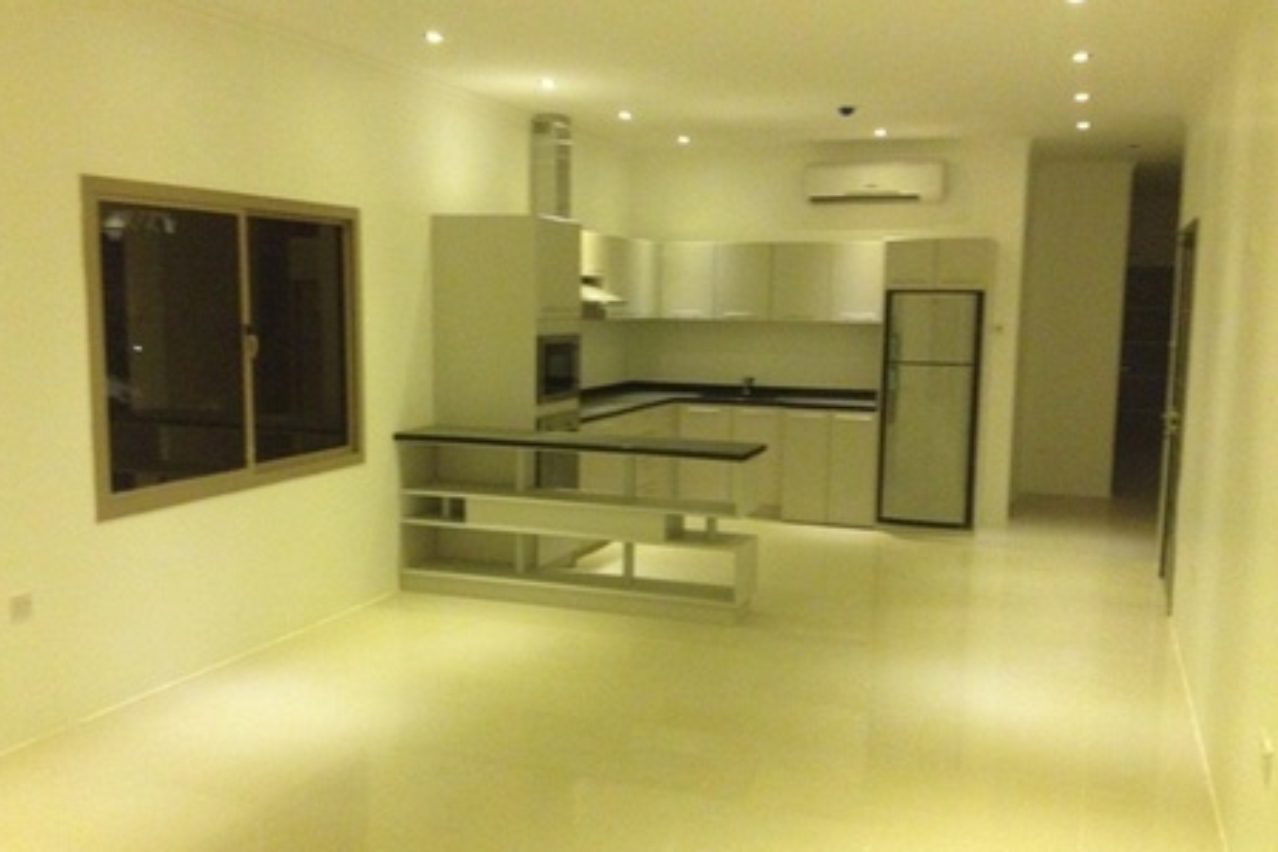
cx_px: 635
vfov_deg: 35.9
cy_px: 453
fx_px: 1313
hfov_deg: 51.9
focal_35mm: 37
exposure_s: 1/15
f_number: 2.4
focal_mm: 4.28
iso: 500
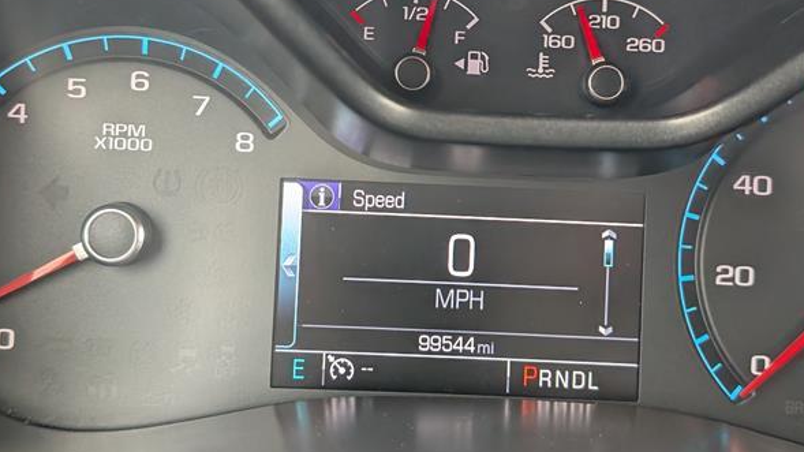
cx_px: 403
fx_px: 1236
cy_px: 176
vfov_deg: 20.7
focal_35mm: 58
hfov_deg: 36.0
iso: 619
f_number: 1.68
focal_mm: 6.9
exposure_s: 1/435
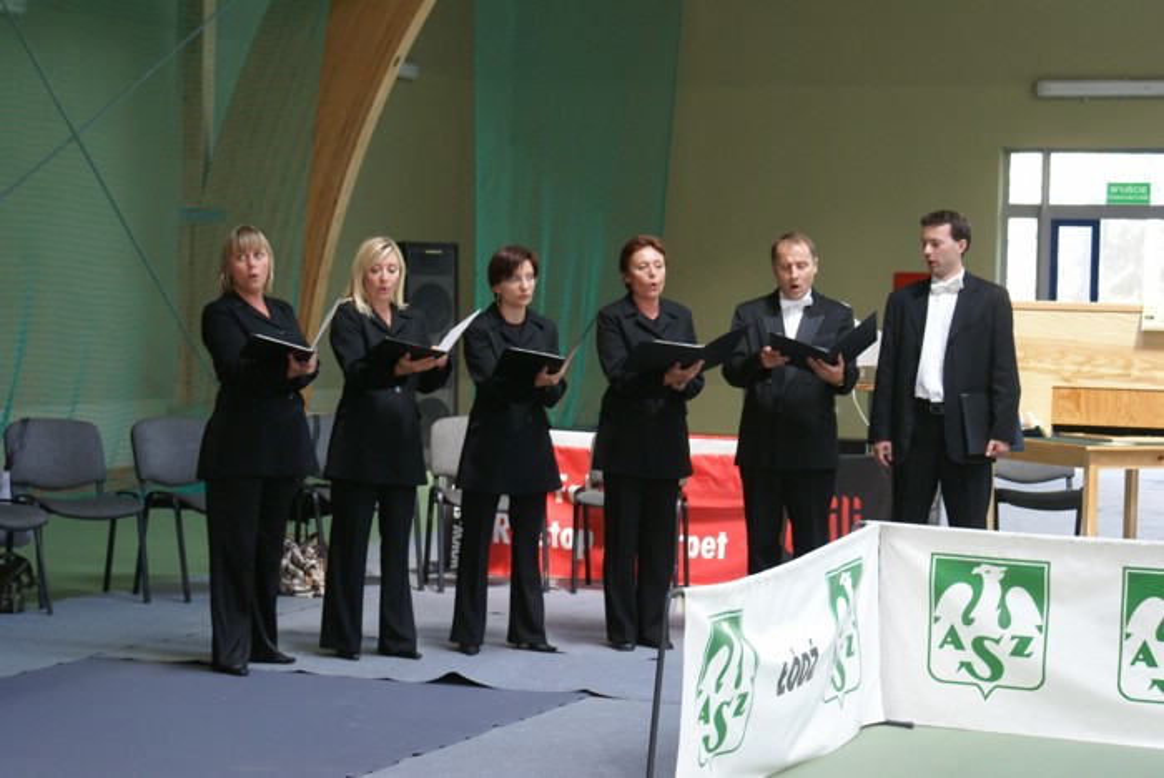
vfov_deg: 16.6
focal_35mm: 82
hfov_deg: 24.6
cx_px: 582
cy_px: 389
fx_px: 2670
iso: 400
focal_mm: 55
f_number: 5.6
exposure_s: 1/30
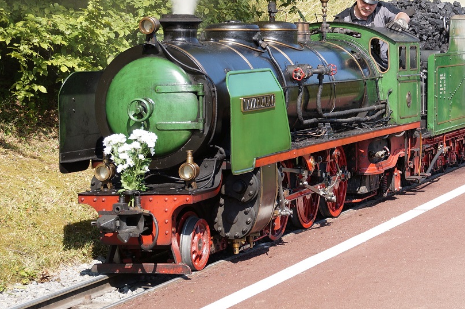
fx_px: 1586
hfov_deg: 16.5
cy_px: 91
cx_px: 407
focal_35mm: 123
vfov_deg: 11.1
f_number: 5
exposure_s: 1/250
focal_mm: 45
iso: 100
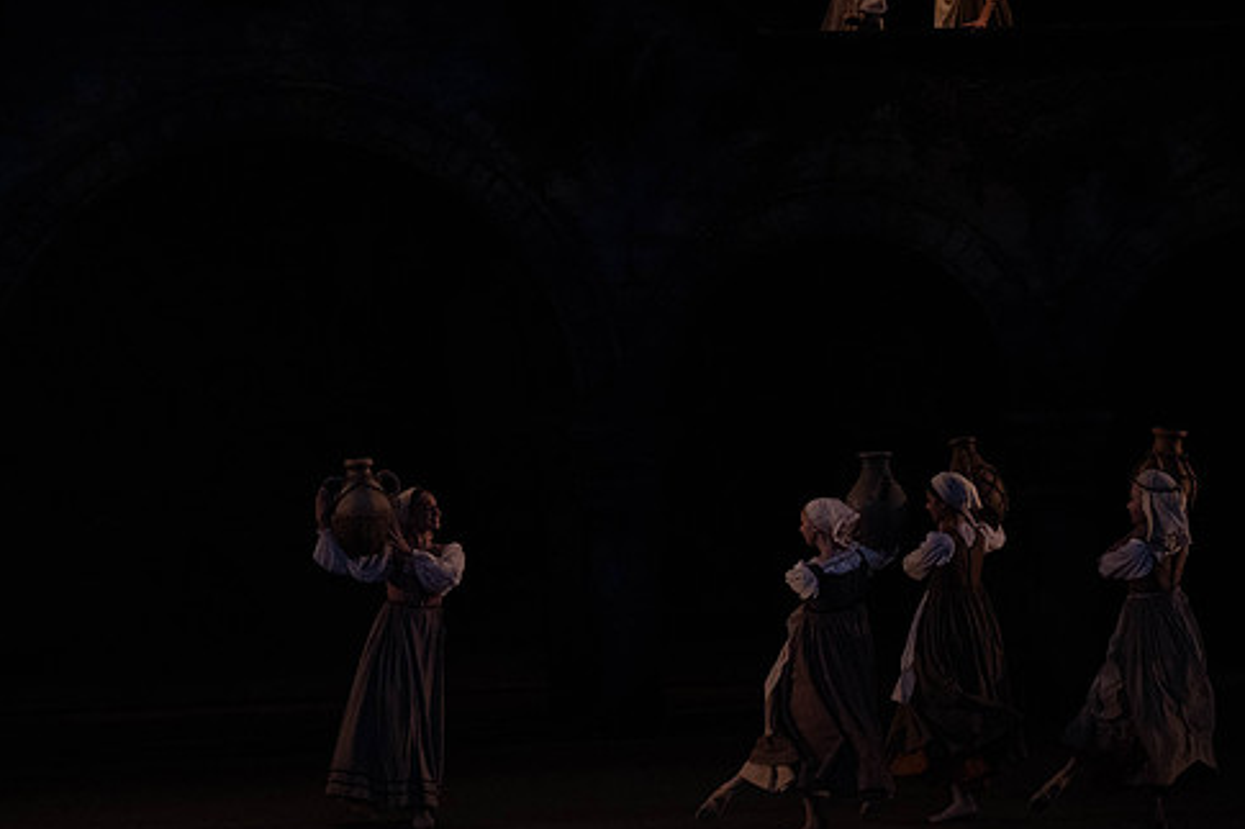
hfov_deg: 8.7
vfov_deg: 5.8
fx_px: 8193
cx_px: 742
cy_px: 350
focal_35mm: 237
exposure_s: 1/250
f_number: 5.6
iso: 8000
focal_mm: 198
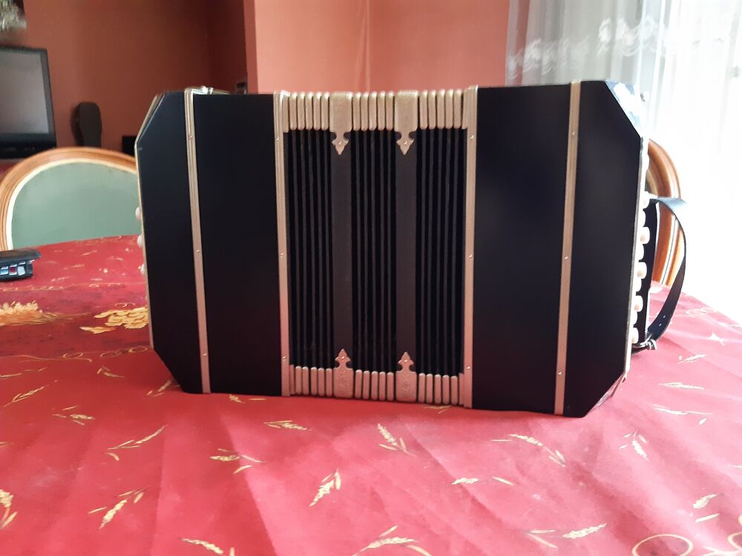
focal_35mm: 26
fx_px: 557
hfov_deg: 67.3
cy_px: 278
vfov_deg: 53.1
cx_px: 371
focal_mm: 3.92
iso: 500
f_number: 1.7
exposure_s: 1/20
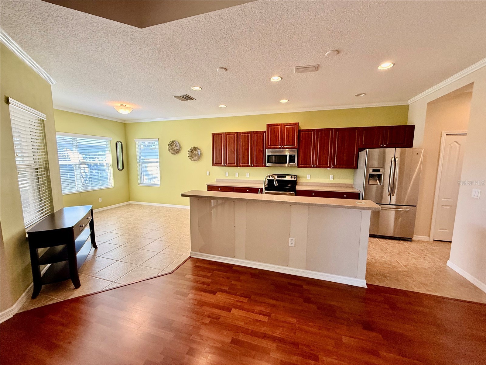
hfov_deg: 102.1
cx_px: 243
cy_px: 182
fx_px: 197
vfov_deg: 85.7
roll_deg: -0.5
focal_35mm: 14
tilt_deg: -6.1
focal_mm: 2.22
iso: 250
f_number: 2.2
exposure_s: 1/120
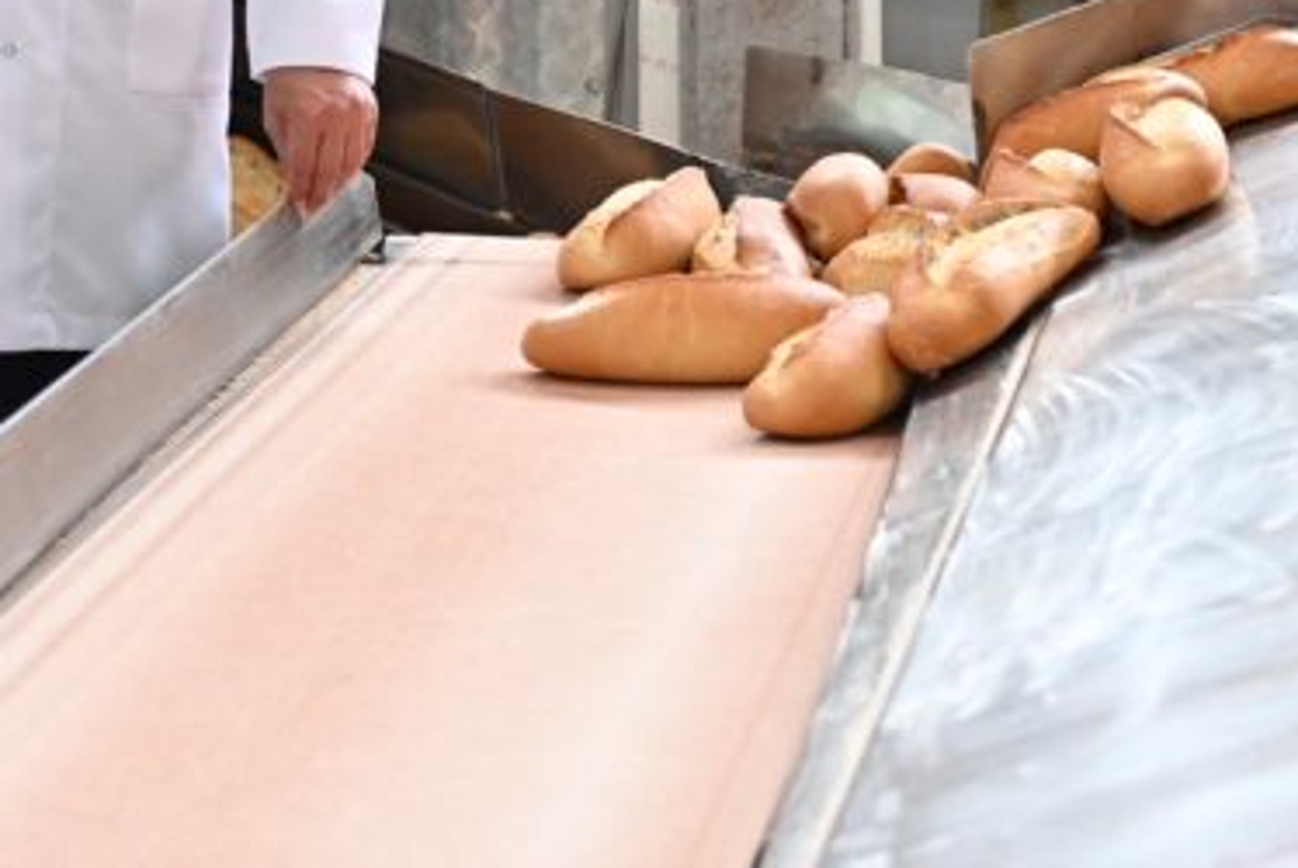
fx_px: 5232
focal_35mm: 145
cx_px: 1194
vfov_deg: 9.3
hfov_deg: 14.0
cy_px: -224
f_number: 3.5
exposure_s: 1/250
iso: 2500
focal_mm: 53
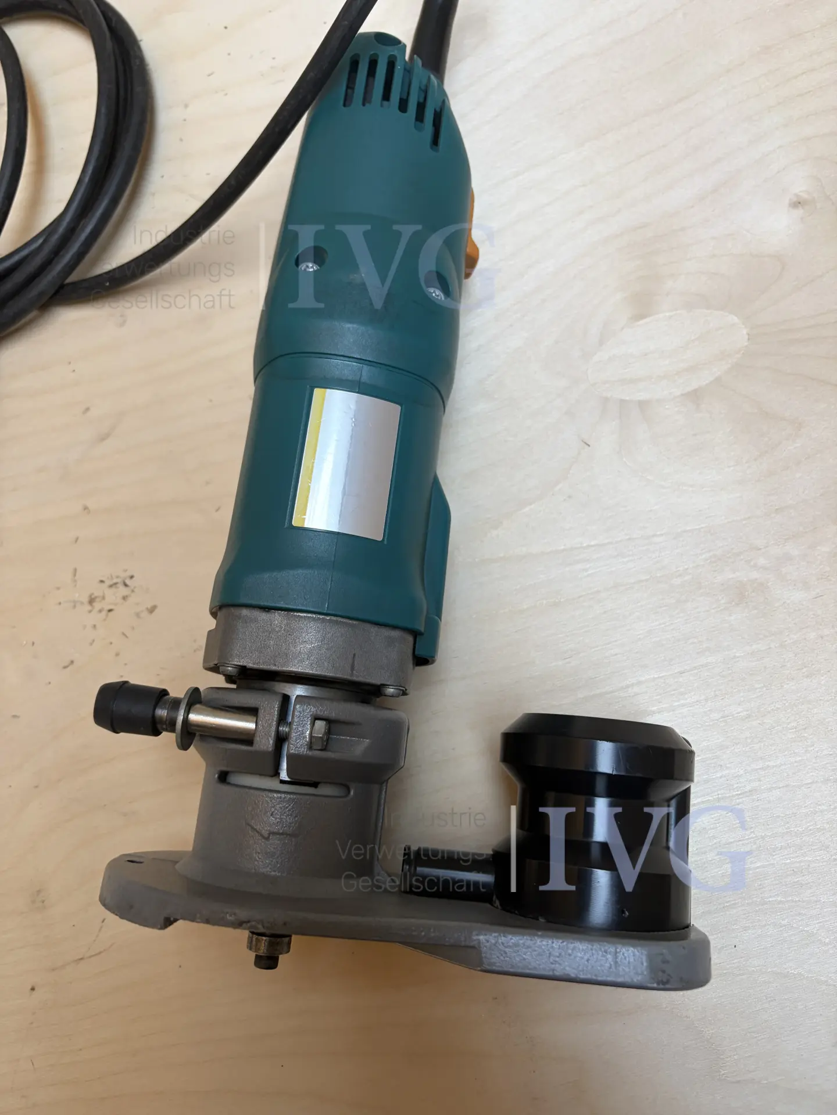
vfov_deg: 67.3
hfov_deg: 53.1
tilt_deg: -77.2
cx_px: 418
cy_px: 558
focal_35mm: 26
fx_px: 838
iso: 200
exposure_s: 1/60
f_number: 1.6
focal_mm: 5.96
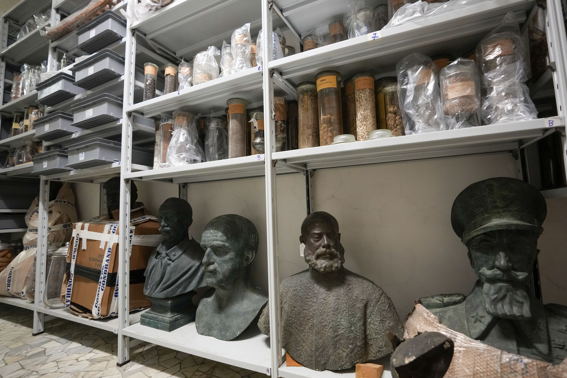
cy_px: 188
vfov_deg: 70.4
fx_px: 268
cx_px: 297
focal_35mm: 17
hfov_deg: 93.2
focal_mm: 16
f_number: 2.8
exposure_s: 1/80
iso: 3200
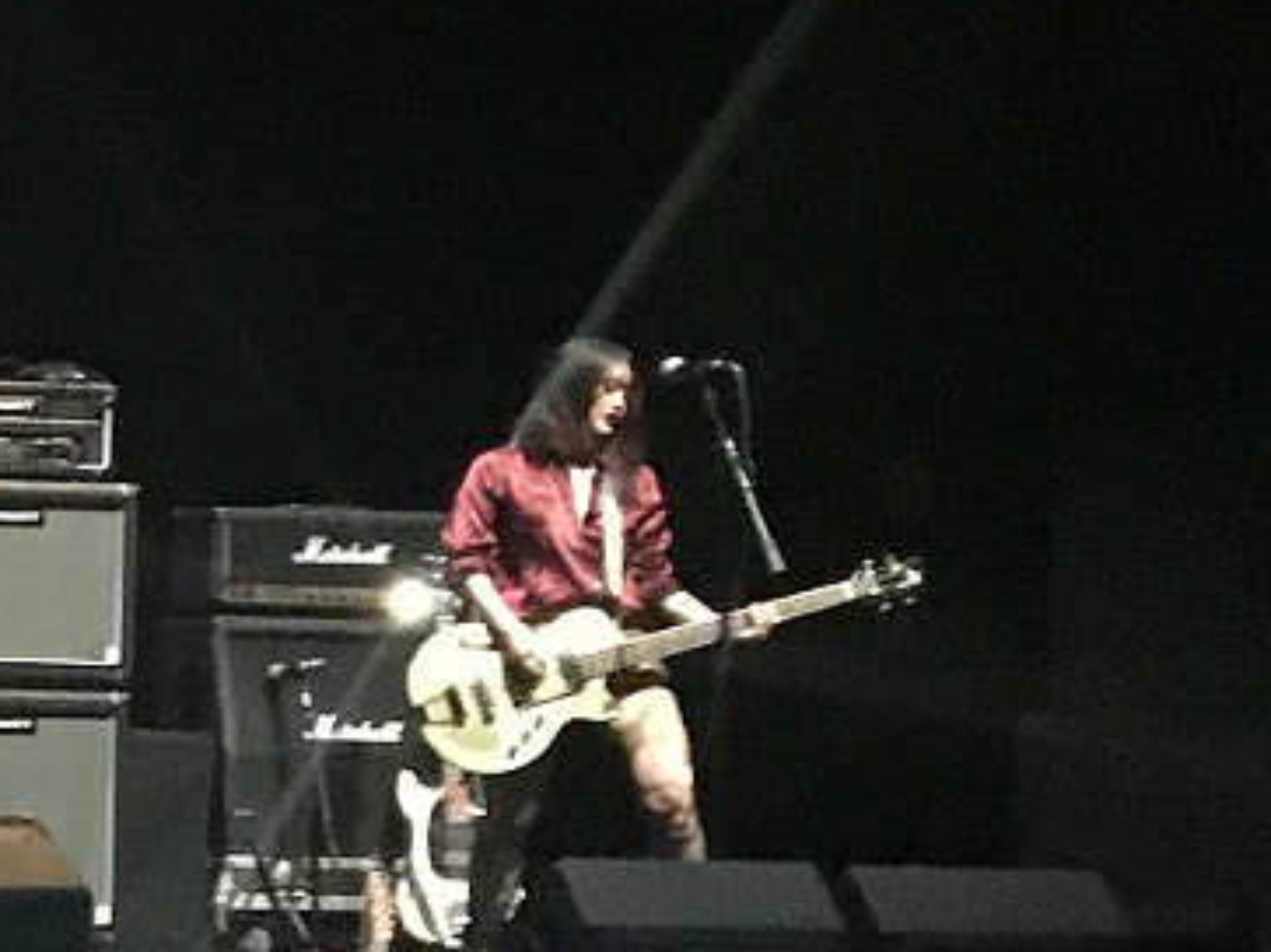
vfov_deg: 11.6
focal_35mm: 128
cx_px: -1390
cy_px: 679
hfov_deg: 13.0
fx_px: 4698
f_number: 2.2
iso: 320
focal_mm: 4.15
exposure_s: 1/15
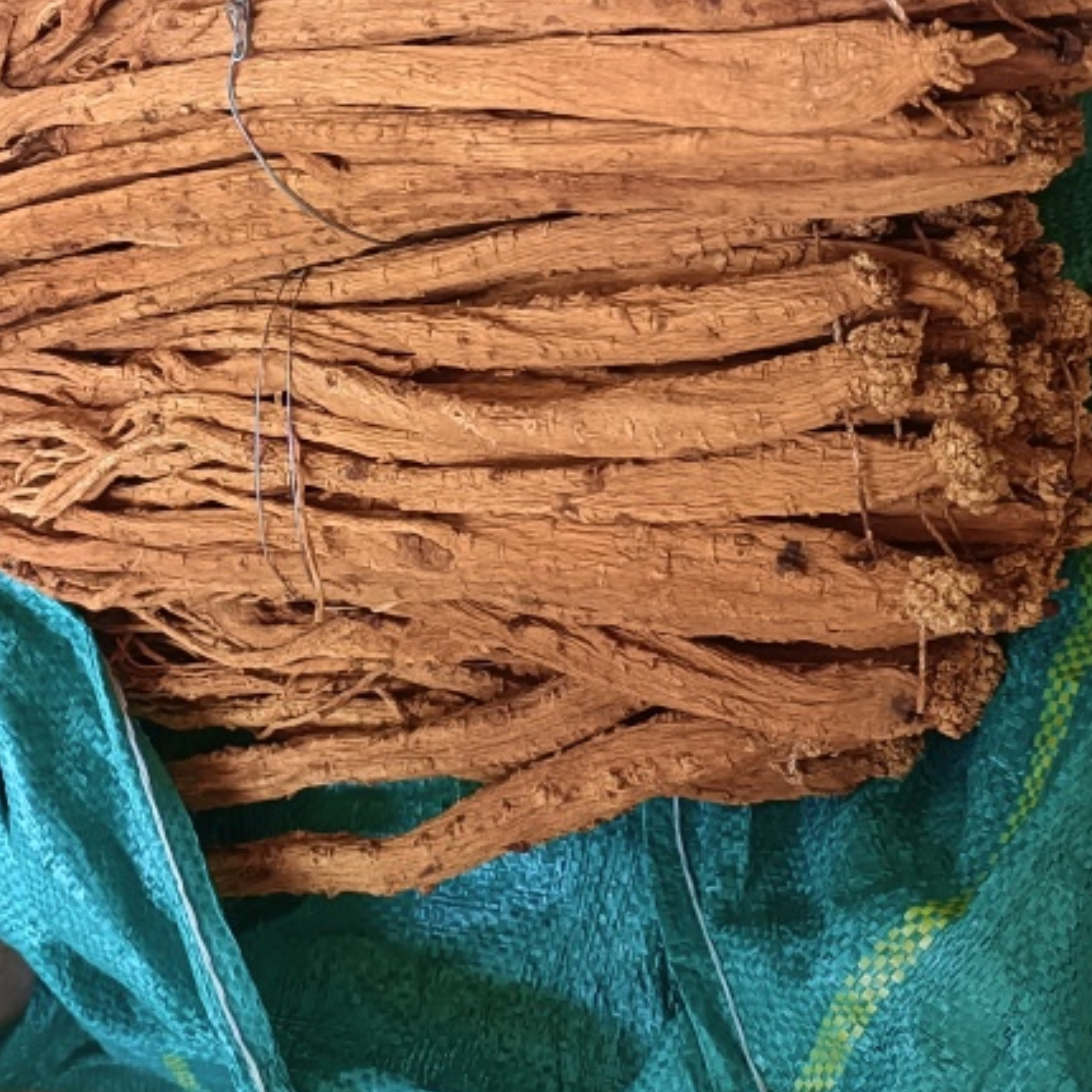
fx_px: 2034
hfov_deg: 29.7
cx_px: 305
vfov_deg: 29.4
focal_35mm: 57
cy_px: 217
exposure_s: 1/100
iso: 1437
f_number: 1.8
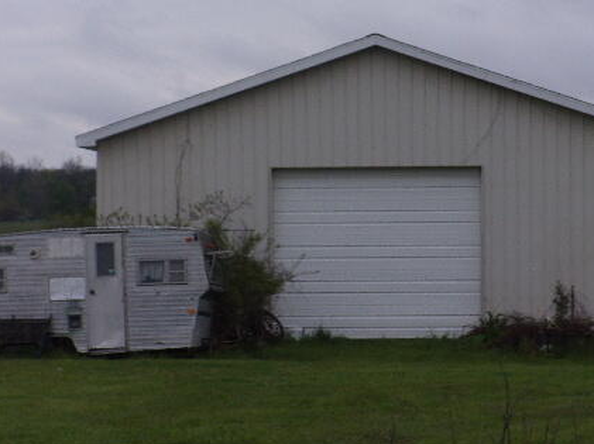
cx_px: 312
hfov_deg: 11.3
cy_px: 169
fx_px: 3000
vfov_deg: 8.5
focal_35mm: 175
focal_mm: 20.6
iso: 80
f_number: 6.2
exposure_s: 1/140
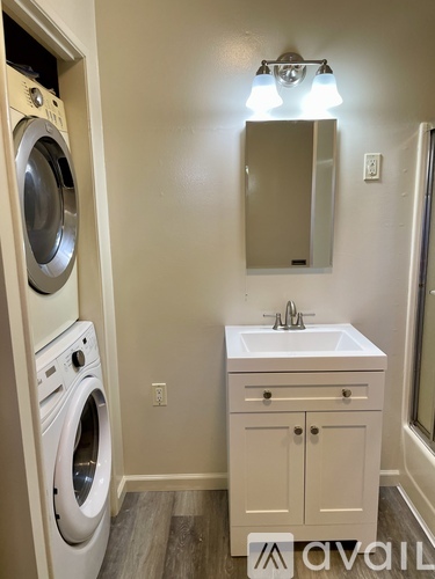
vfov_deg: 67.3
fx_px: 436
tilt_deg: -11.3
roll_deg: +1.7
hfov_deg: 53.1
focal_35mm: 26
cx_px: 218
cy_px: 290
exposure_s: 1/120
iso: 100
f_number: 1.6
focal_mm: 4.2
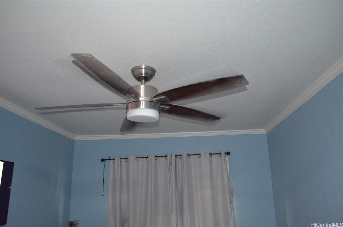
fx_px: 257
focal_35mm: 27
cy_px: 114
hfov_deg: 67.5
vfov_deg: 47.7
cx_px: 172
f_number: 3.5
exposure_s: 1/60
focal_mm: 18
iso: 3200
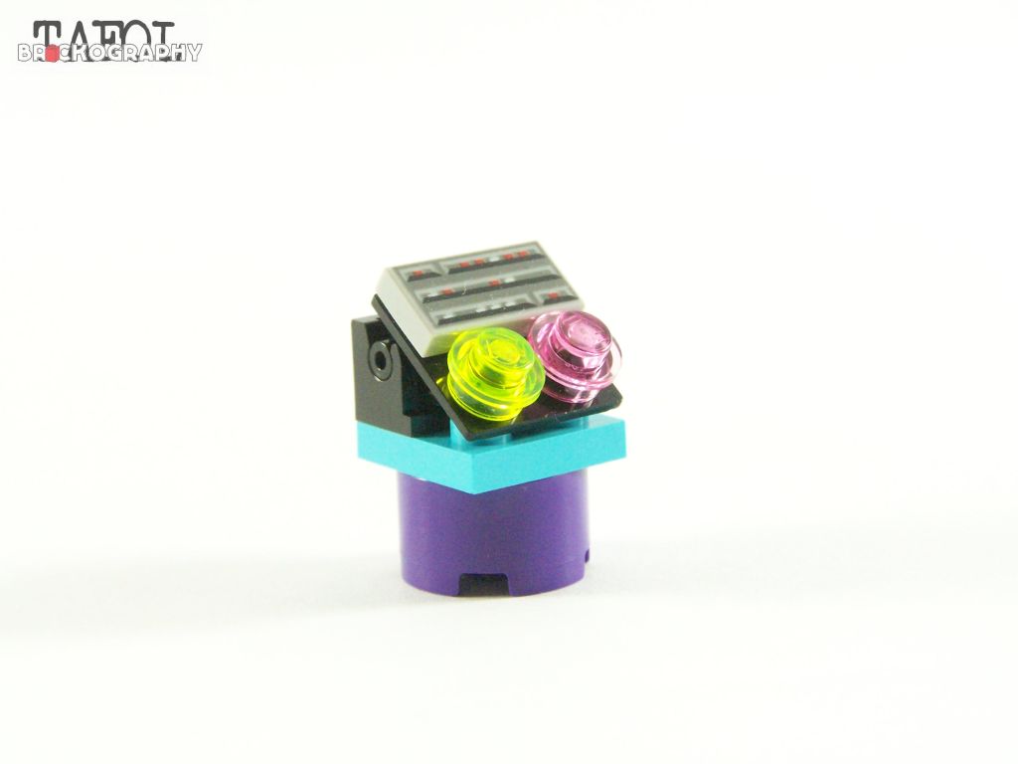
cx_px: 509
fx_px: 3441
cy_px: 382
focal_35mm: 117
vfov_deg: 12.7
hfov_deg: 16.8
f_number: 4
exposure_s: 1/60
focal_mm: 19.4
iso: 400
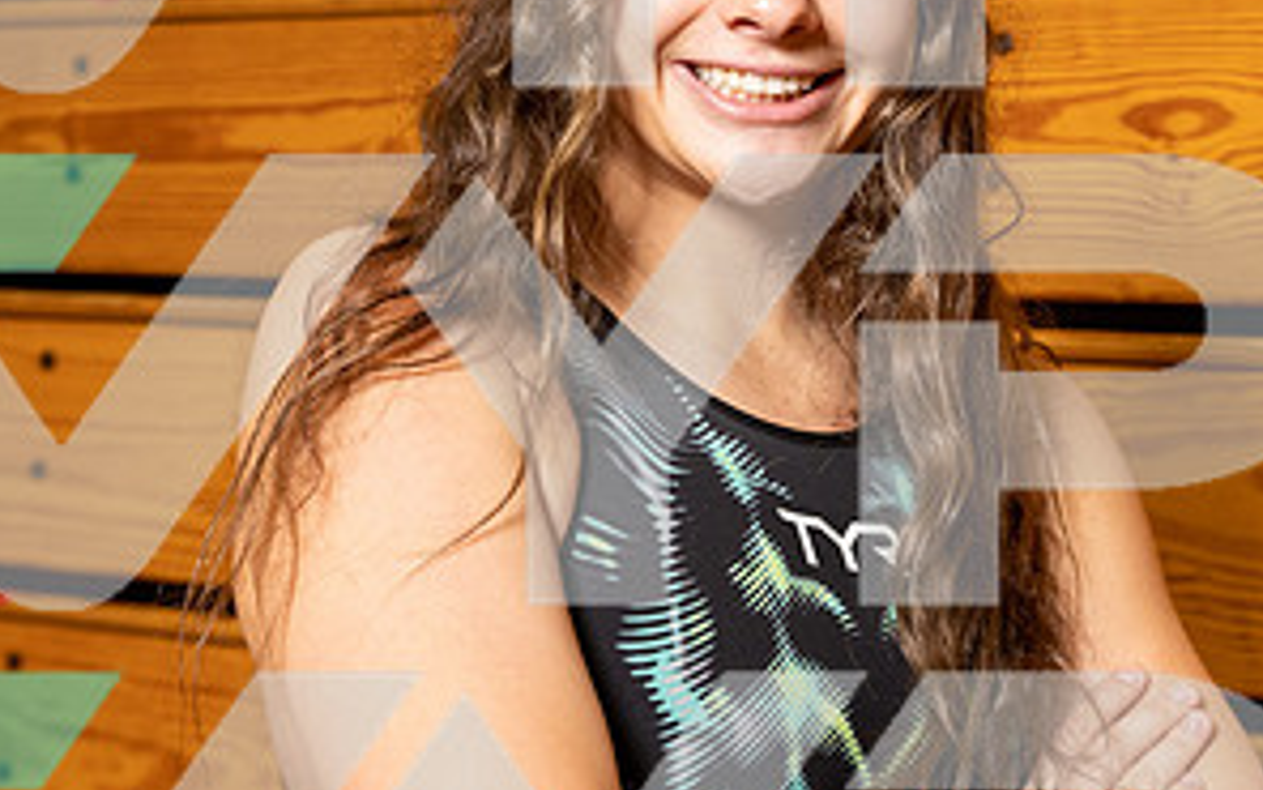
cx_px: 777
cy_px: 382
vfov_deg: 12.6
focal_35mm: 104
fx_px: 3580
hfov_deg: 20.0
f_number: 5.6
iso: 640
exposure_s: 1/250
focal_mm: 52
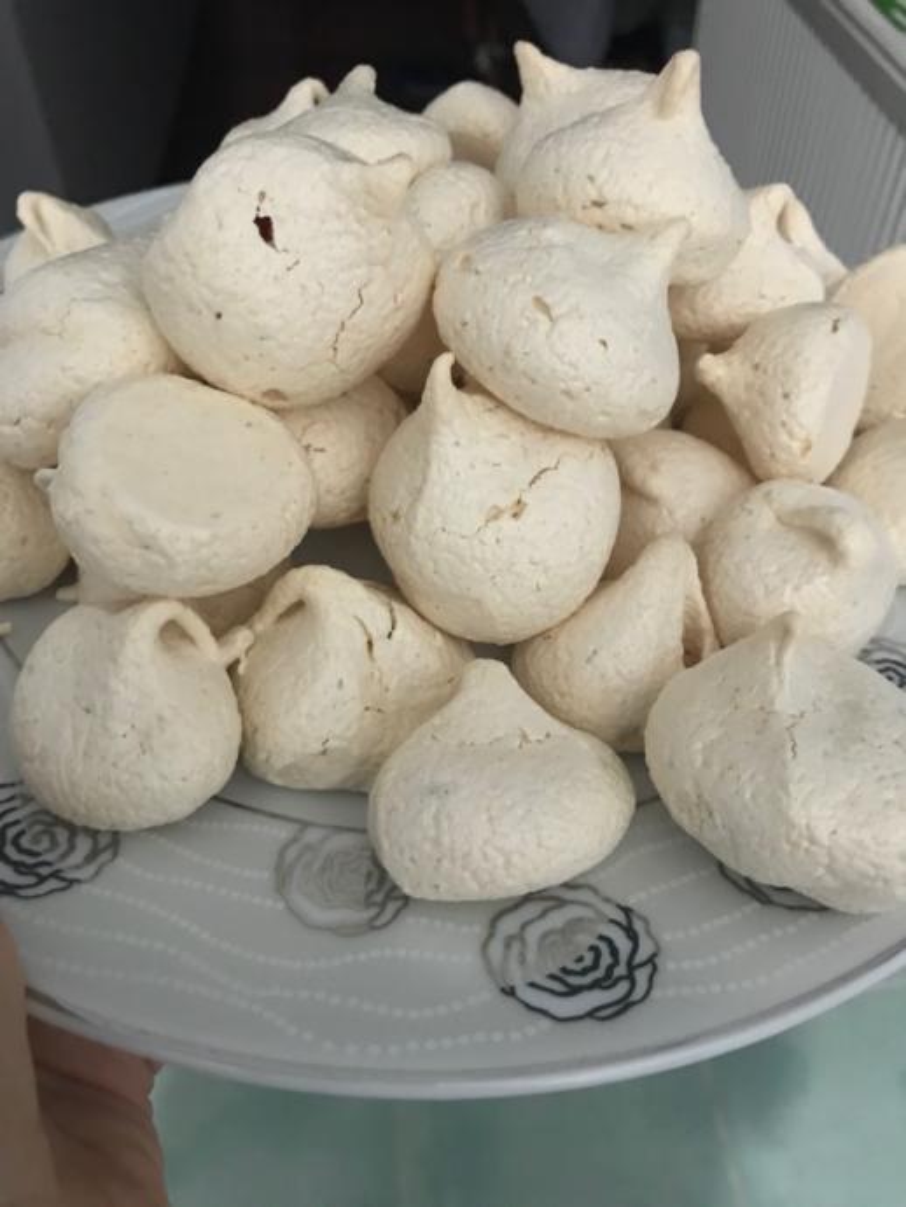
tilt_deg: -45.8
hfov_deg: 49.8
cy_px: 604
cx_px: 453
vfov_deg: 63.4
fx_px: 977
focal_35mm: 28
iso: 100
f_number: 1.8
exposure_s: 1/9
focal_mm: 3.99
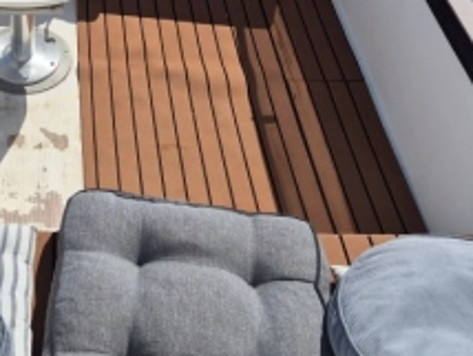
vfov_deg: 23.8
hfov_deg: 30.5
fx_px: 807
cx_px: 4
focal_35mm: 59
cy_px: 3
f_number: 1.8
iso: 25
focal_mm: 5.4
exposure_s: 1/3960
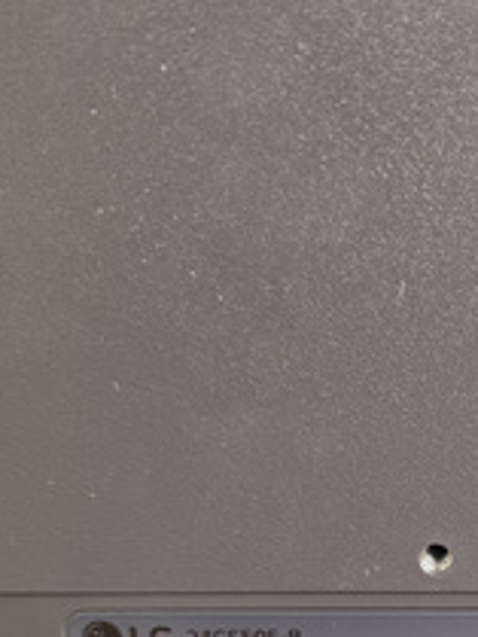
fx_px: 1012
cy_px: 603
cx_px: 504
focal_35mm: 55
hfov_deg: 25.0
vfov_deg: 32.7
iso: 200
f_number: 1.7
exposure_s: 1/100
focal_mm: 6.3
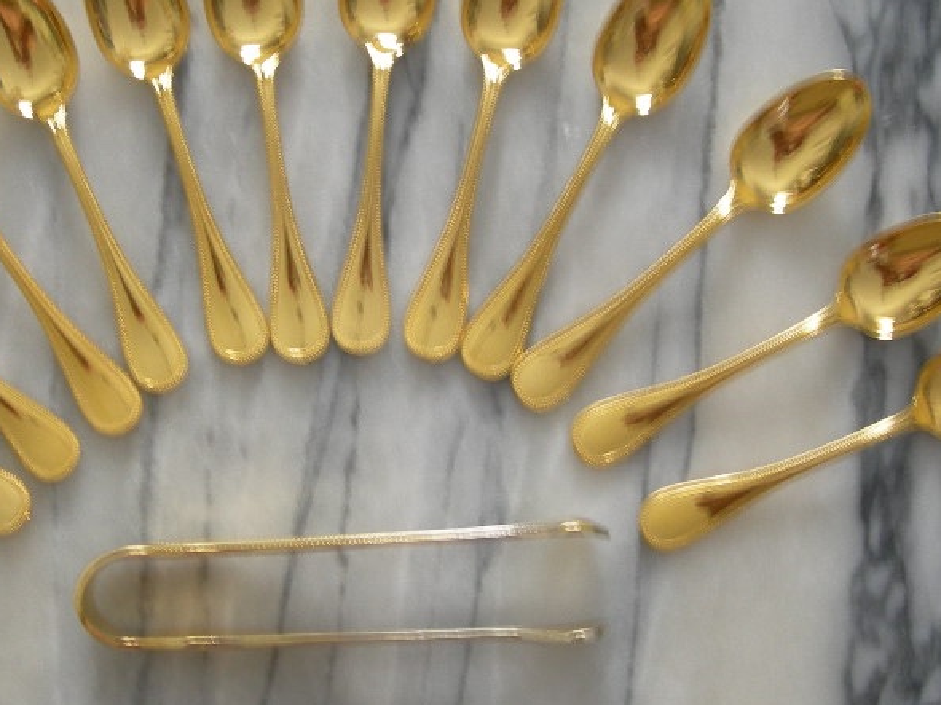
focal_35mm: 66
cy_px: 380
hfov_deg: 29.3
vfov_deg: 22.2
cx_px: 343
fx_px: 1793
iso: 50
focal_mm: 7.8
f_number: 2.8
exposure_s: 1/3.2
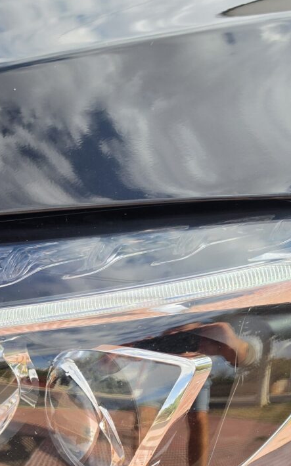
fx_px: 698
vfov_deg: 35.8
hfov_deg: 23.4
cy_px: 365
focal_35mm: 55
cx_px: 80
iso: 64
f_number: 1.4
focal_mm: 6.5
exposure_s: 1/2985
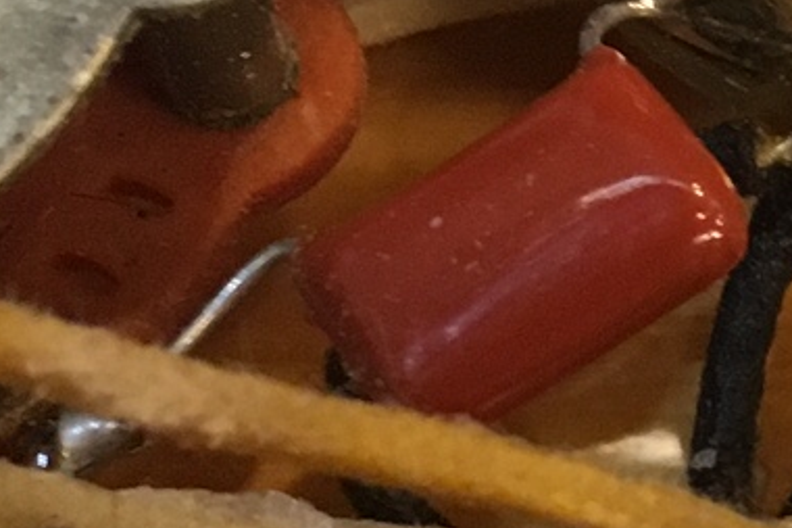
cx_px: 1378
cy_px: 467
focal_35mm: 160
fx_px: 3518
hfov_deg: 11.9
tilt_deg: -59.4
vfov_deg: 8.5
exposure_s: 1/33
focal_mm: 4.15
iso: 250
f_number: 2.2
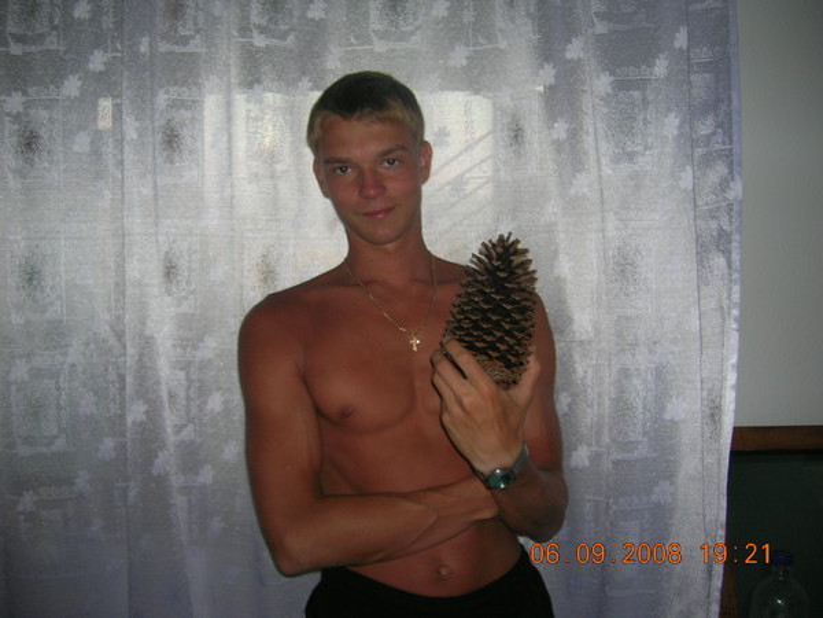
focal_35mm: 34
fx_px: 808
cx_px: 412
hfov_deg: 54.0
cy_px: 309
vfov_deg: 41.8
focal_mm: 5.7
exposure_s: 1/60.1
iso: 50
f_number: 2.9
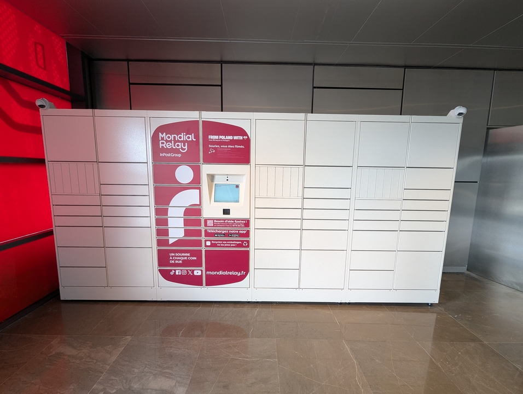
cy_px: 197
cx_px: 262
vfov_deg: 90.1
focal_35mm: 13
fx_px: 197
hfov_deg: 106.1
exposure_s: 1/24.4
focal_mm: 1.95
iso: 50
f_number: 2.2
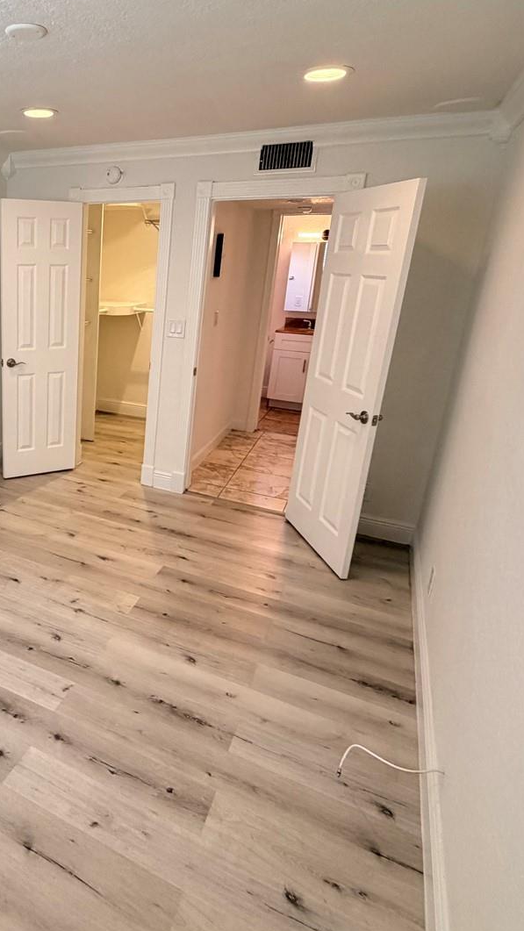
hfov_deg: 44.9
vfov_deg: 78.5
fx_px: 568
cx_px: 50
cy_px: 428
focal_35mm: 23
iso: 250
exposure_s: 1/60
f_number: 2.2
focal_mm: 2.22
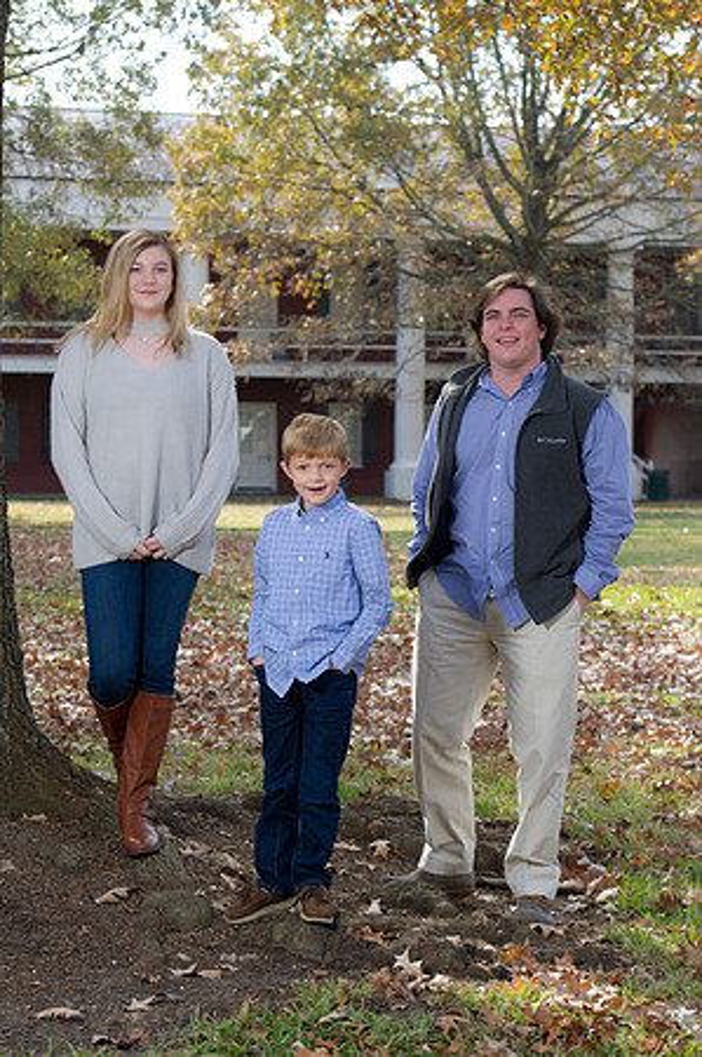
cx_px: 351
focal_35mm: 95
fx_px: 2785
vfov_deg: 21.5
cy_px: 528
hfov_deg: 14.4
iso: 160
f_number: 6.3
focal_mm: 95
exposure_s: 1/100
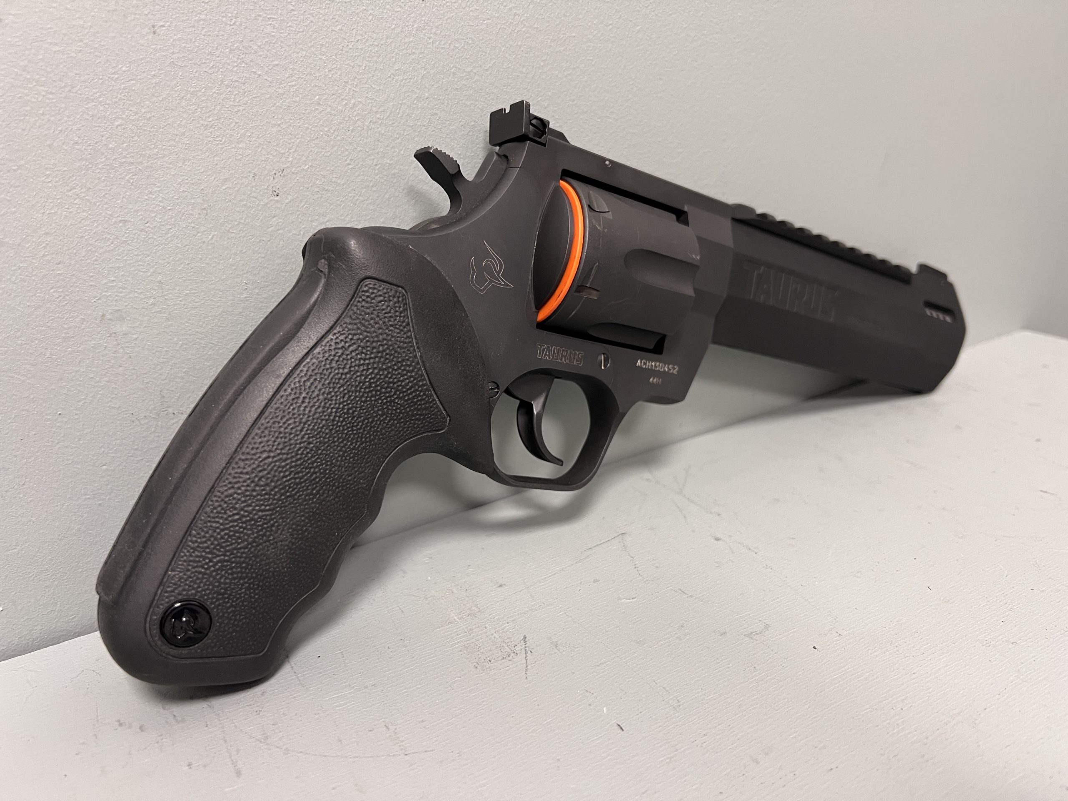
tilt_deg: -20.9
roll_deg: +2.9
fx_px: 802
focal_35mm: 26
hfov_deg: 67.3
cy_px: 400
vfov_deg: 53.1
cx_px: 534
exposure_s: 1/50
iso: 160
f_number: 1.5
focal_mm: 5.7
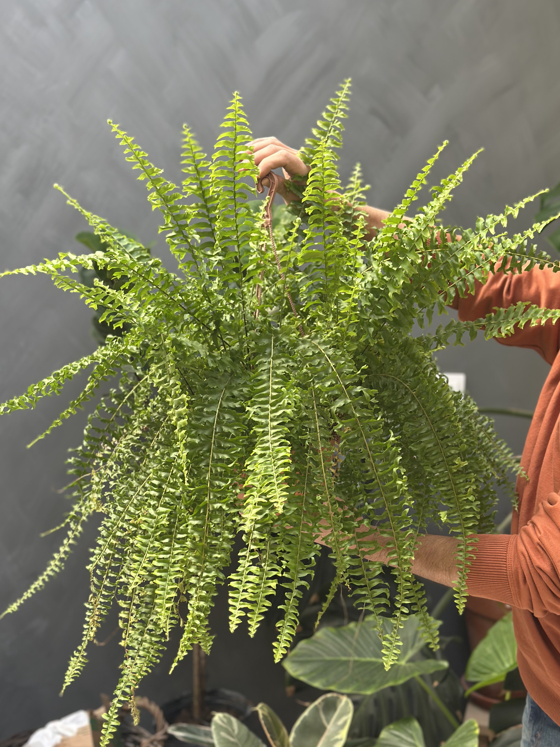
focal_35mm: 49
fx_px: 1057
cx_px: 275
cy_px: 370
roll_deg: -2.3
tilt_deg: -5.6
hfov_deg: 29.7
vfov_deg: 38.9
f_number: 1.78
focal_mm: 6.86
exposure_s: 1/121
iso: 125
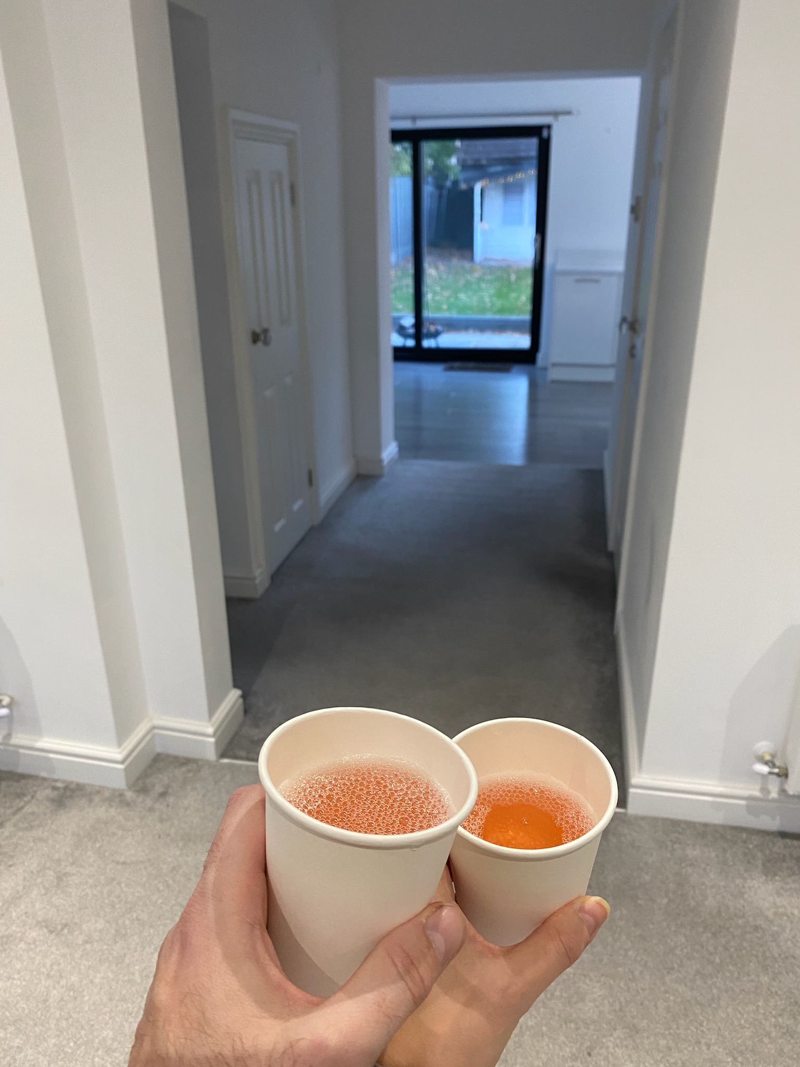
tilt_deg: -22.3
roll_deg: +0.3
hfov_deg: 53.1
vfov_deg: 67.3
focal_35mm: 26
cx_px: 400
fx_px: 801
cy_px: 534
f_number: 1.8
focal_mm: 4.25
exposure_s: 1/50
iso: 160
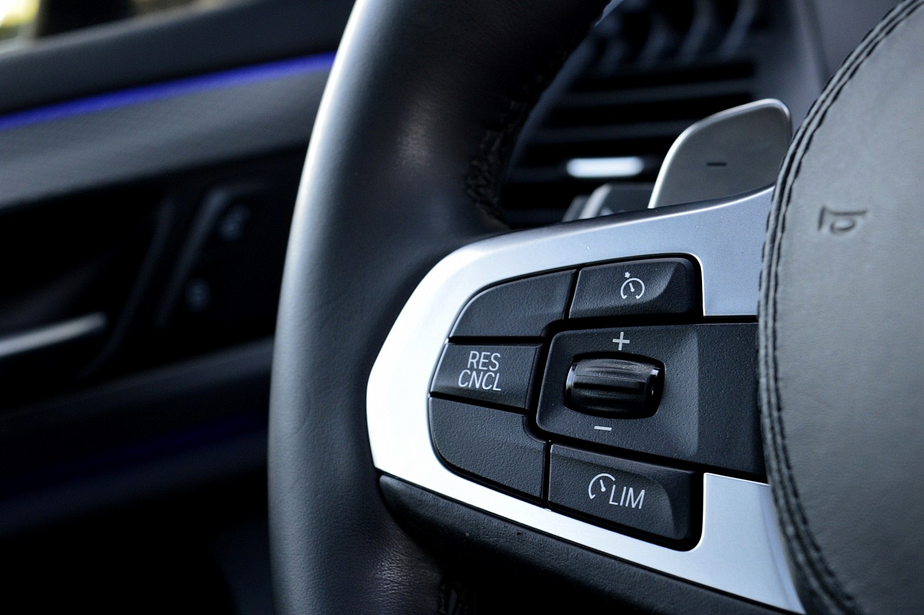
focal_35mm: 82
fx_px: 2116
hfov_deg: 24.6
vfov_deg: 16.5
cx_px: 462
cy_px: 308
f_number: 7.1
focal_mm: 55
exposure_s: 1/60
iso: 800
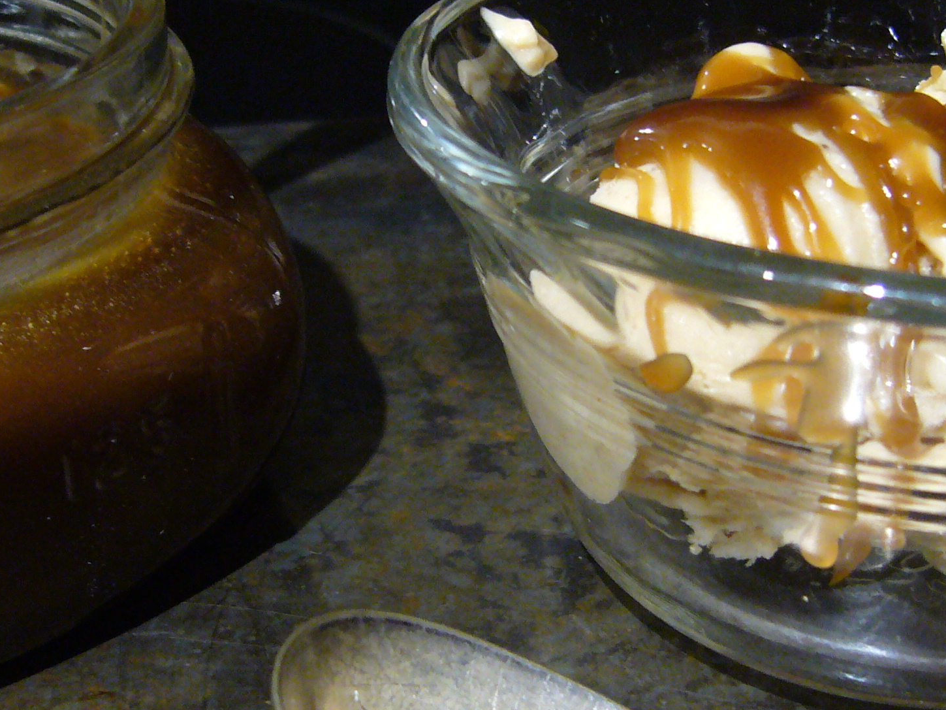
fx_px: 1858
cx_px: 466
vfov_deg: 21.6
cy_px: 381
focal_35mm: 68
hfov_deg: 28.6
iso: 200
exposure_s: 1/8
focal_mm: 5.8
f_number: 2.8
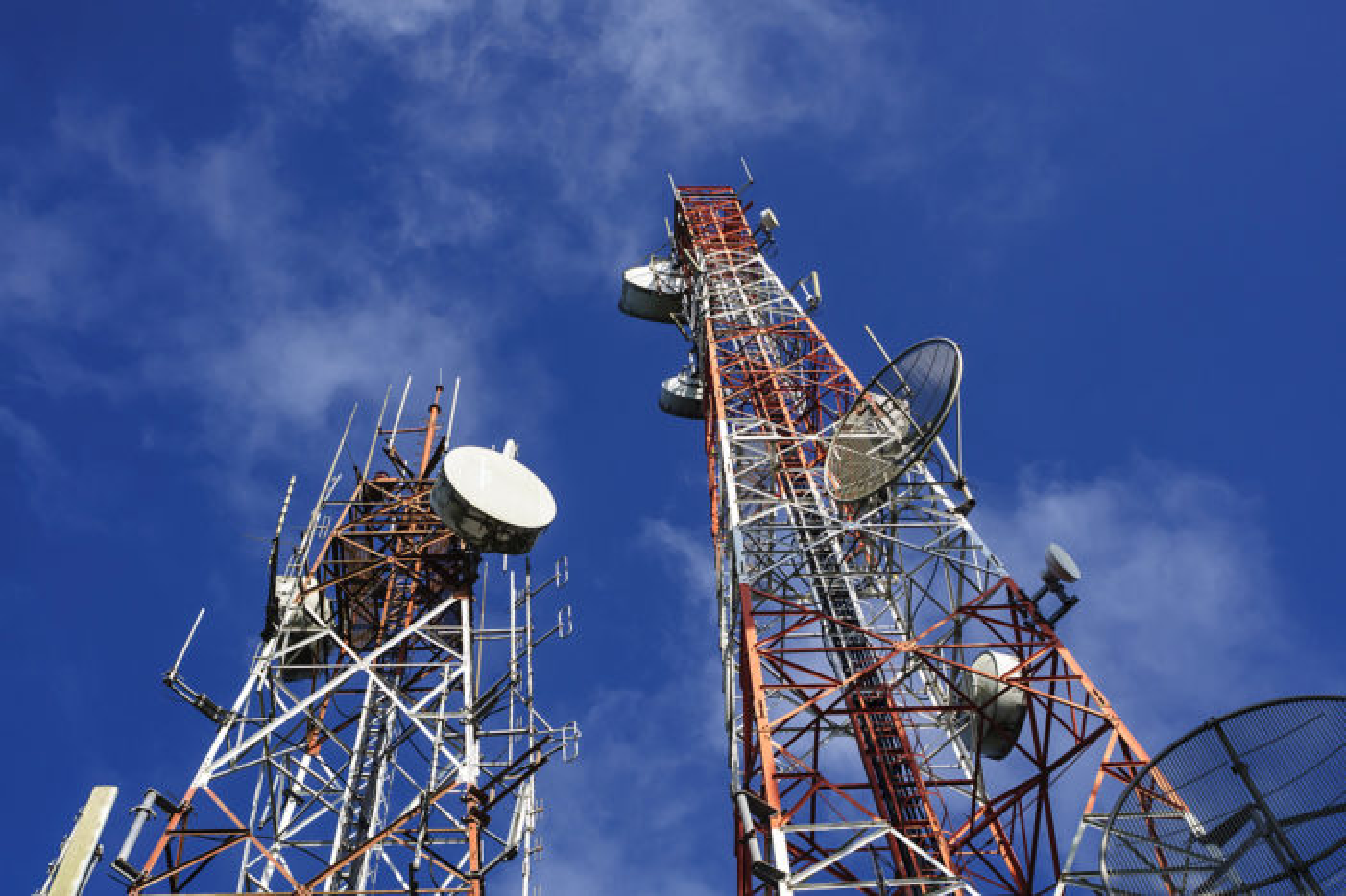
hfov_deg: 46.4
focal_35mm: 42
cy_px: 448
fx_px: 1570
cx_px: 673
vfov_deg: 31.9
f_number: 9
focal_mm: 28
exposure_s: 1/500
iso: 200
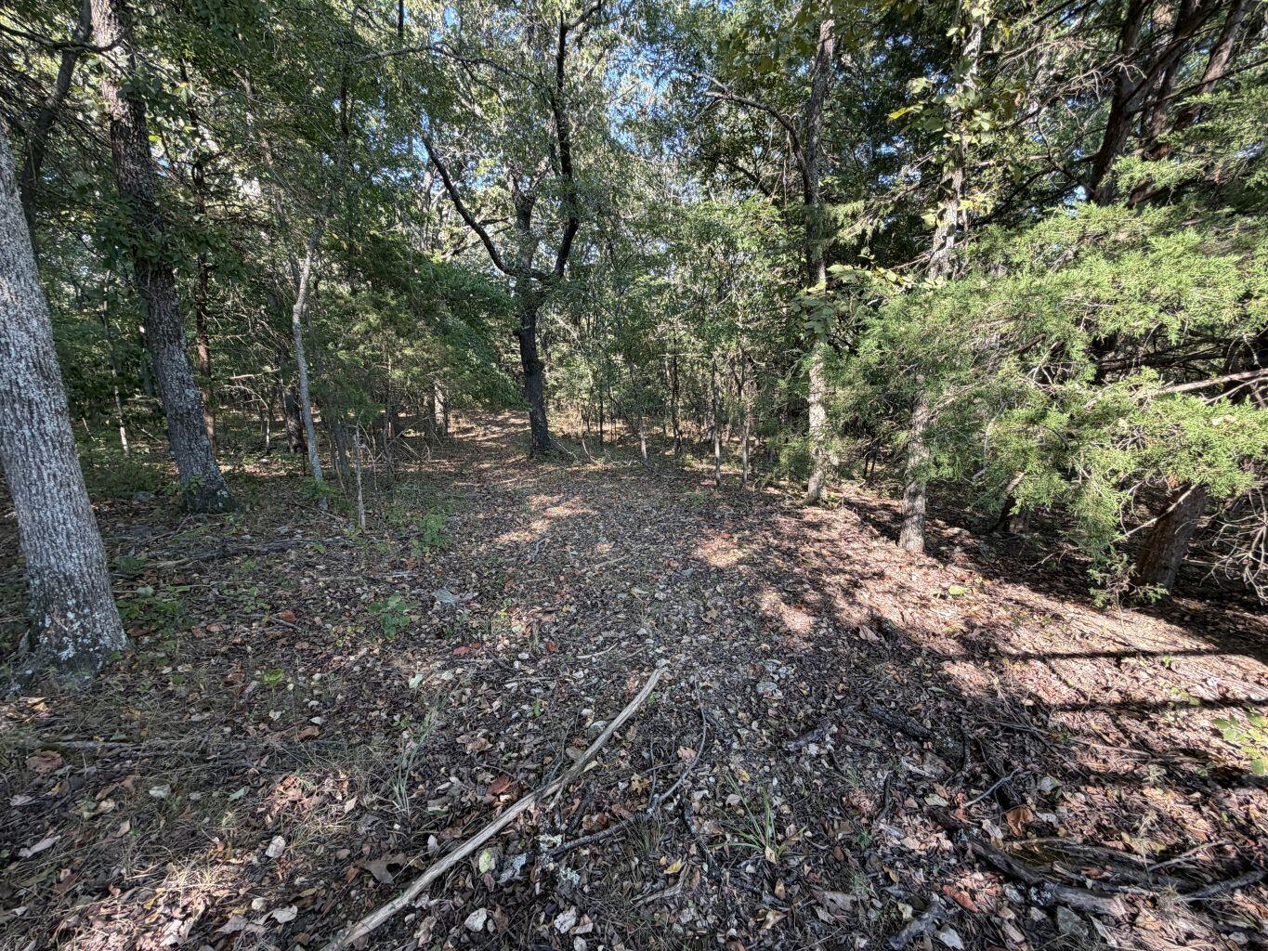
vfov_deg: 85.7
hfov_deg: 102.1
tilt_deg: -17.2
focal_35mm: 14
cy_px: 476
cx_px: 634
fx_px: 513
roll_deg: +1.3
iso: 80
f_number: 2.2
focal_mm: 2.22
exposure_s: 1/121
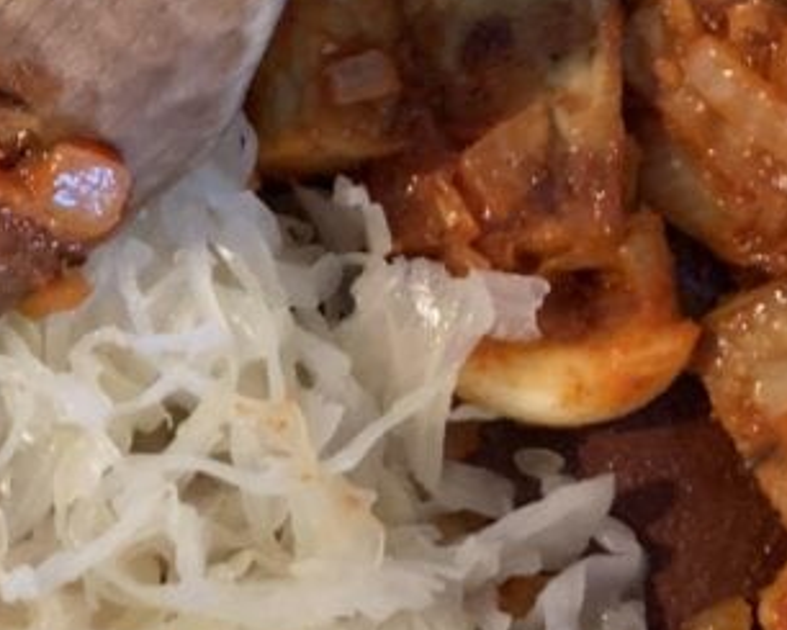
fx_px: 1980
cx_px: -193
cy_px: 375
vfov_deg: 18.1
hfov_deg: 20.8
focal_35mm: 85
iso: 320
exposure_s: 1/24
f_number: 1.8
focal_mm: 4.25
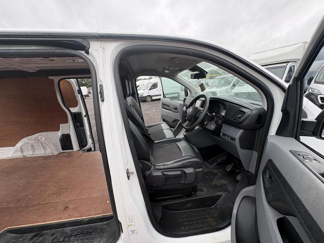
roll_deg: +5.2
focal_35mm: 14
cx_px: 162
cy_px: 122
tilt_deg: -13.6
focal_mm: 2.22
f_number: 2.2
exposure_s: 1/157
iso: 40
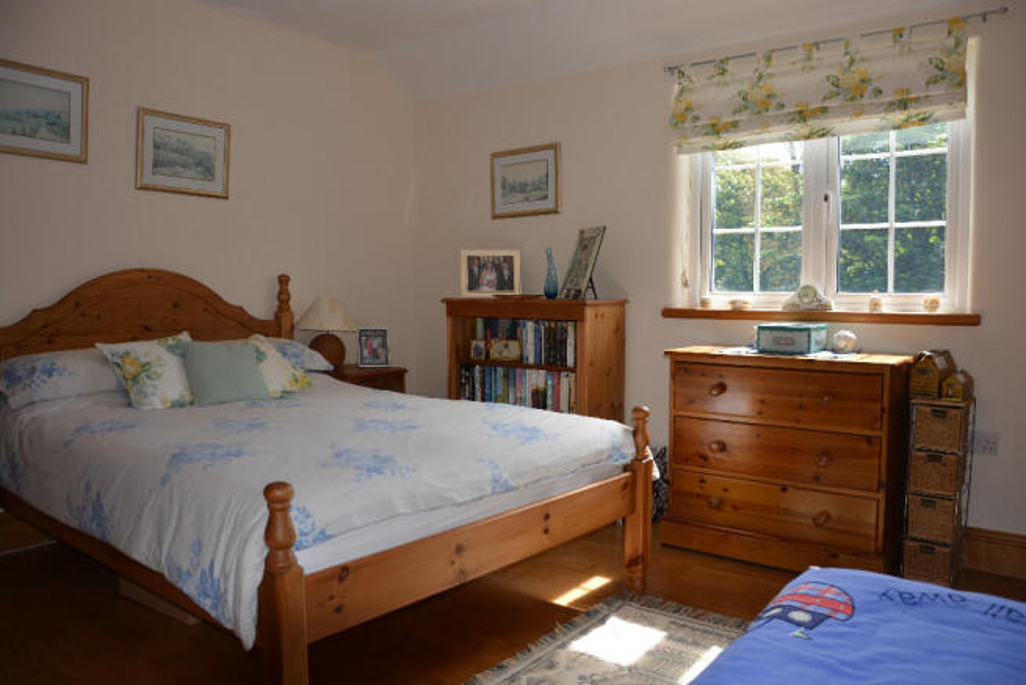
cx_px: 513
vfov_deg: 48.0
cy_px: 342
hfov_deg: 67.4
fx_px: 770
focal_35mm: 27
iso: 100
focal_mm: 18
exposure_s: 1/60
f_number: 3.5
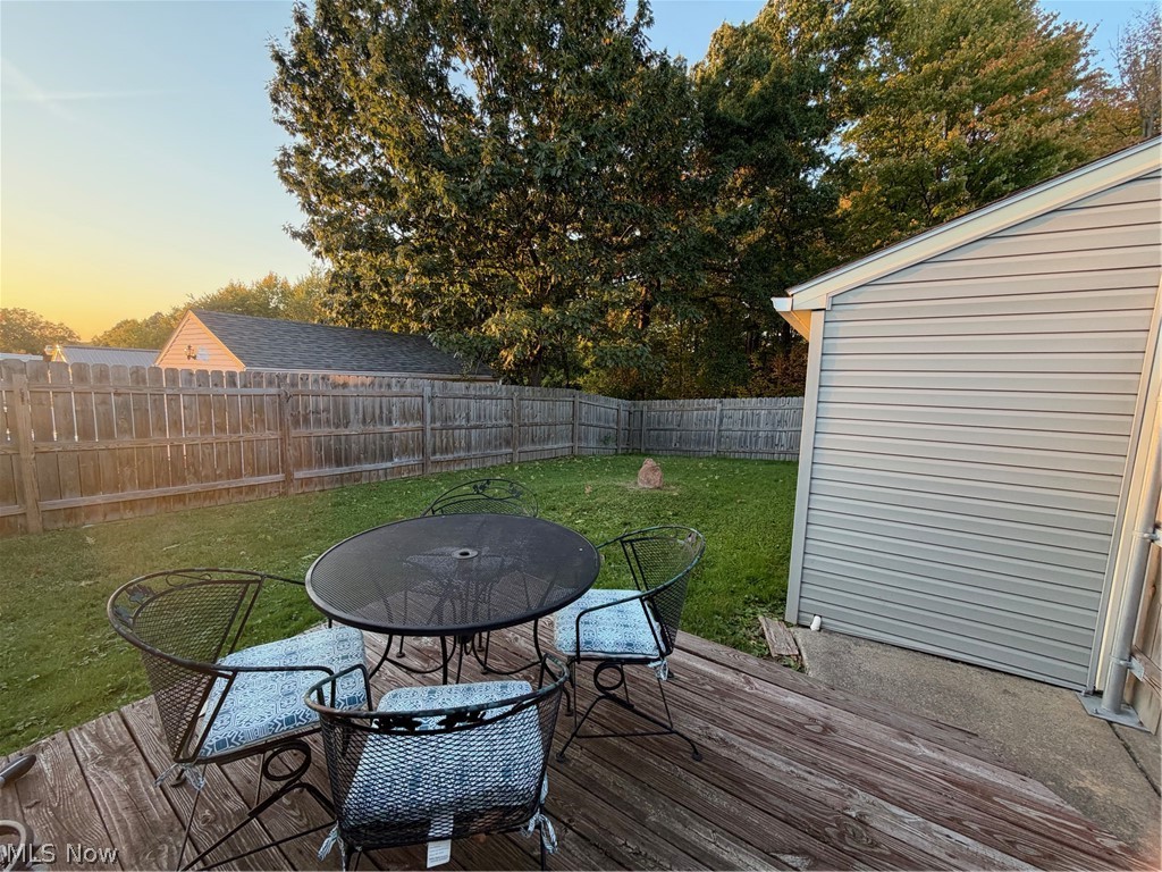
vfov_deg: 85.7
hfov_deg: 102.1
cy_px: 436
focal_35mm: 14
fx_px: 470
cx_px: 581
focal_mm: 2.22
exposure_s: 1/121
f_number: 2.2
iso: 125
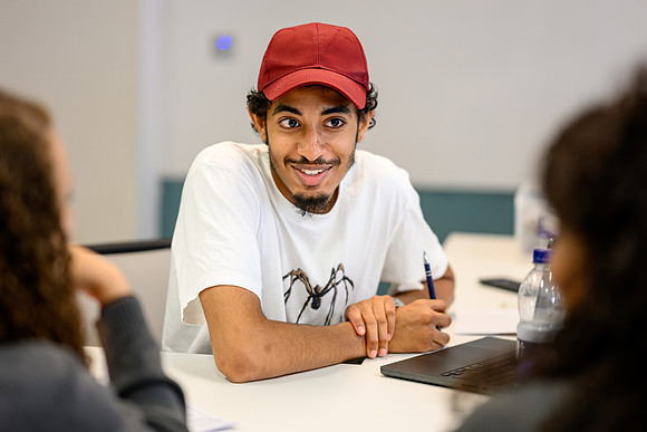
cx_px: 324
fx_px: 1554
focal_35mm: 86
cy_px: 216
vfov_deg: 15.8
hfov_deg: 23.5
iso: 1400
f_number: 1.8
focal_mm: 85
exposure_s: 1/320
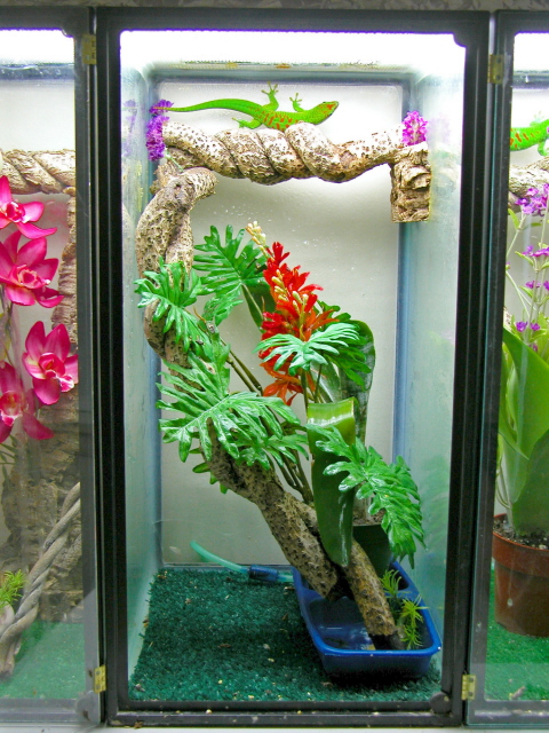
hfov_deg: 29.1
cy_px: 366
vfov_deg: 38.2
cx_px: 274
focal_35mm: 50
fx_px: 1057
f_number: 3
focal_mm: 12.7
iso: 100
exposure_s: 1/12.3
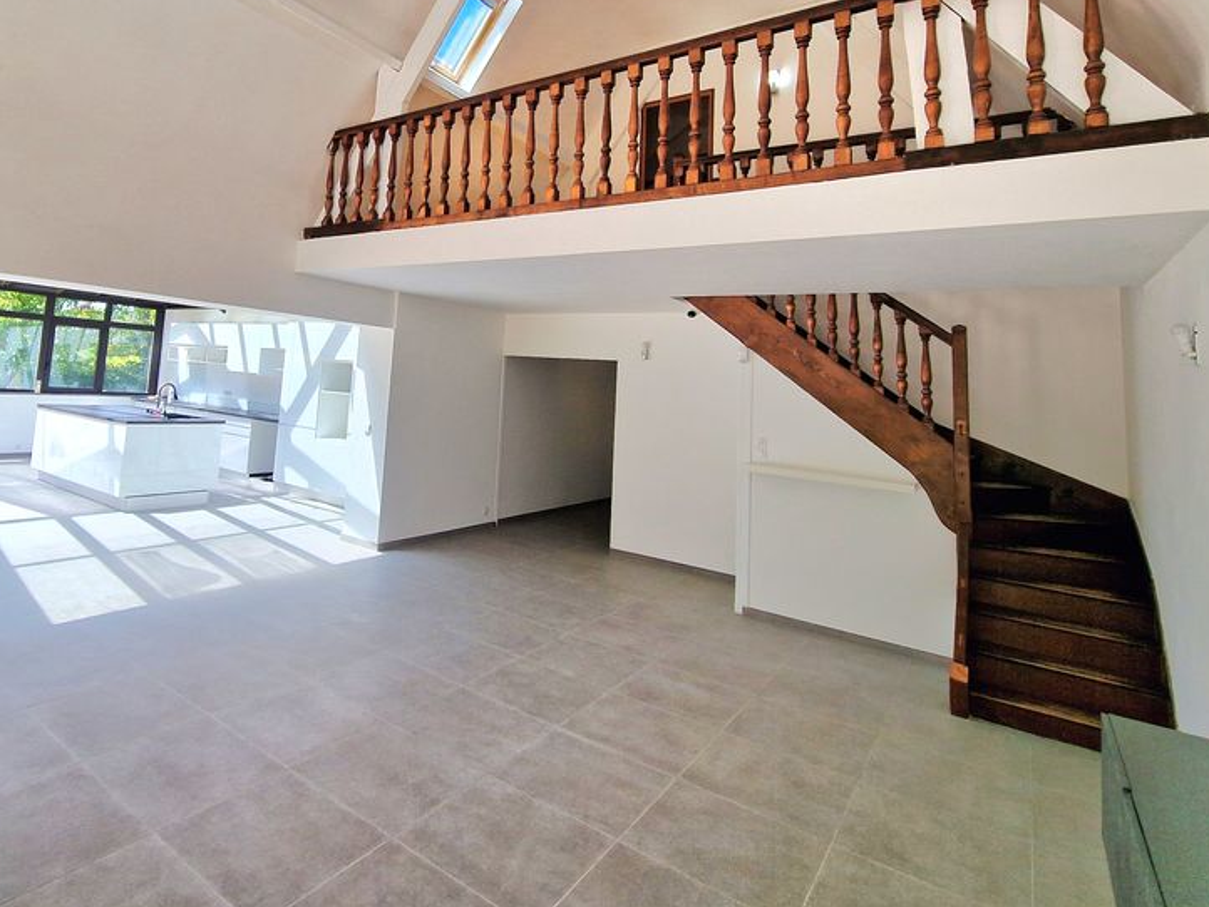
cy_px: 306
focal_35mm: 18
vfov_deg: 69.7
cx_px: 435
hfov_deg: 85.6
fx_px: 629
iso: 50
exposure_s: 1/303
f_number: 2.2
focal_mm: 2.2
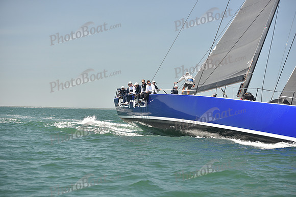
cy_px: 98
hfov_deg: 23.6
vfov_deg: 15.9
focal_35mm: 86
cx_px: 148
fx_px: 707
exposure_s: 1/800
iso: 250
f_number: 4
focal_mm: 86
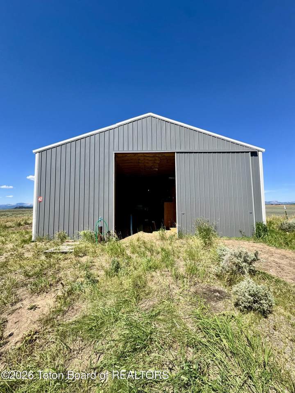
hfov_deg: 85.7
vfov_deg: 102.1
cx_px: 148
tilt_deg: +4.0
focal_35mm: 14
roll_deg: +1.1
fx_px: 159
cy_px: 196
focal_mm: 2.22
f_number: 2.2
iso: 40
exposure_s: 1/1370
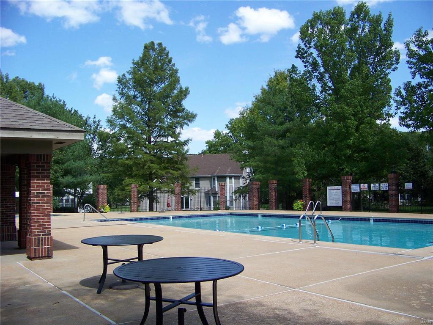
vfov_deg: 39.7
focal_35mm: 36
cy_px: 162
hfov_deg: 51.4
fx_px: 450
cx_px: 216
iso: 64
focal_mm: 5.85
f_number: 2.8
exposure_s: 1/640
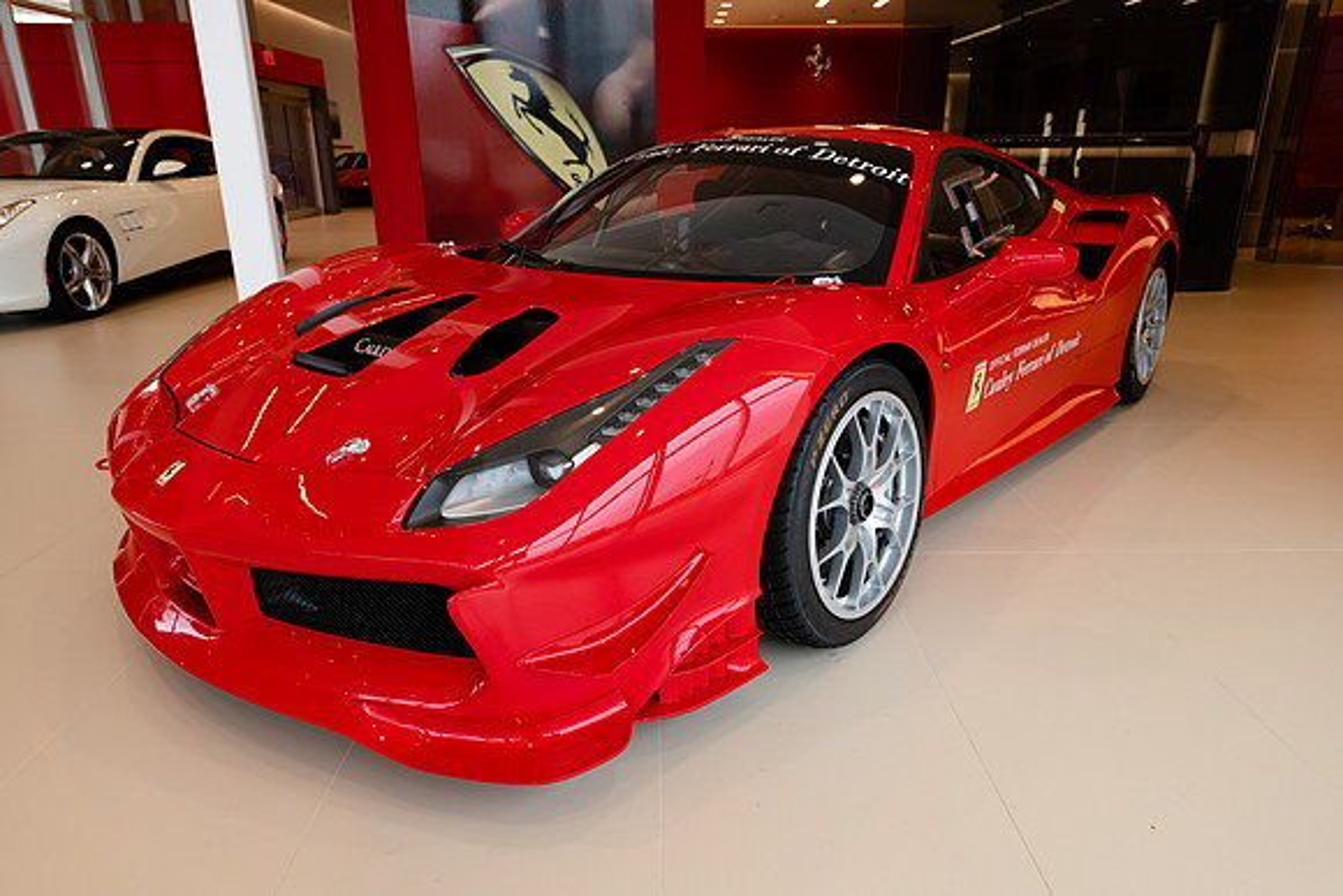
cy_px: 448
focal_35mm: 24
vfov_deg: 53.2
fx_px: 896
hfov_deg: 73.7
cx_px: 672
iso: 400
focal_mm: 24
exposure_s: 1/125
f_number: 5.6
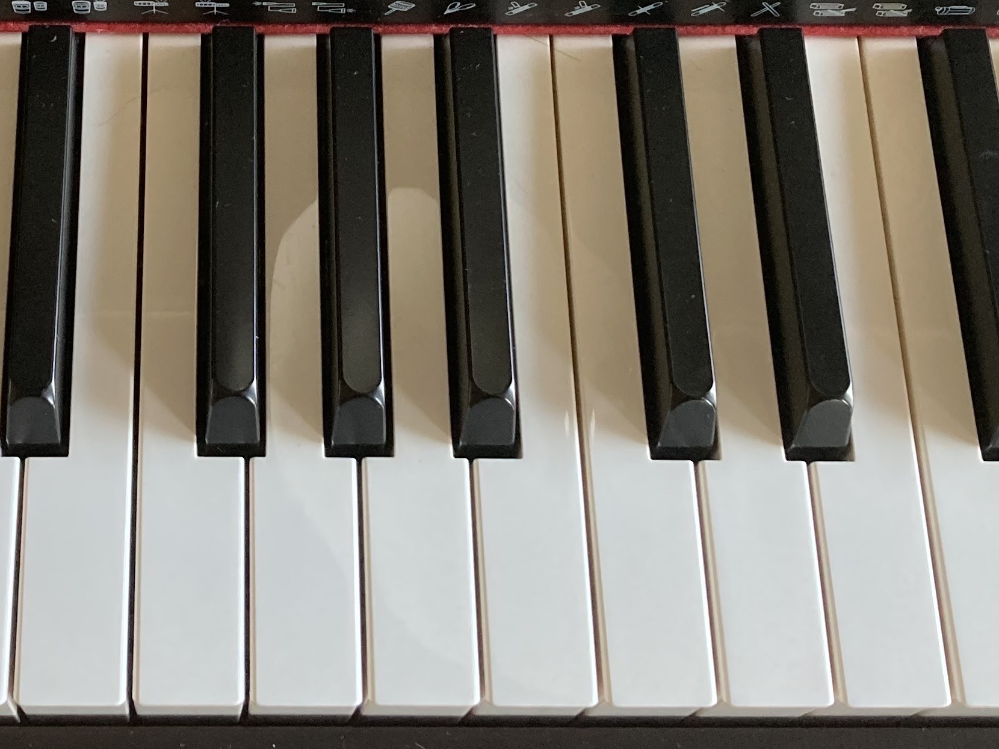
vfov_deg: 21.3
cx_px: 248
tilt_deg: -67.6
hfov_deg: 28.1
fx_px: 1962
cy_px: 141
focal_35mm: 68
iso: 160
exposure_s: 1/49
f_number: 1.8
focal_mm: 3.99
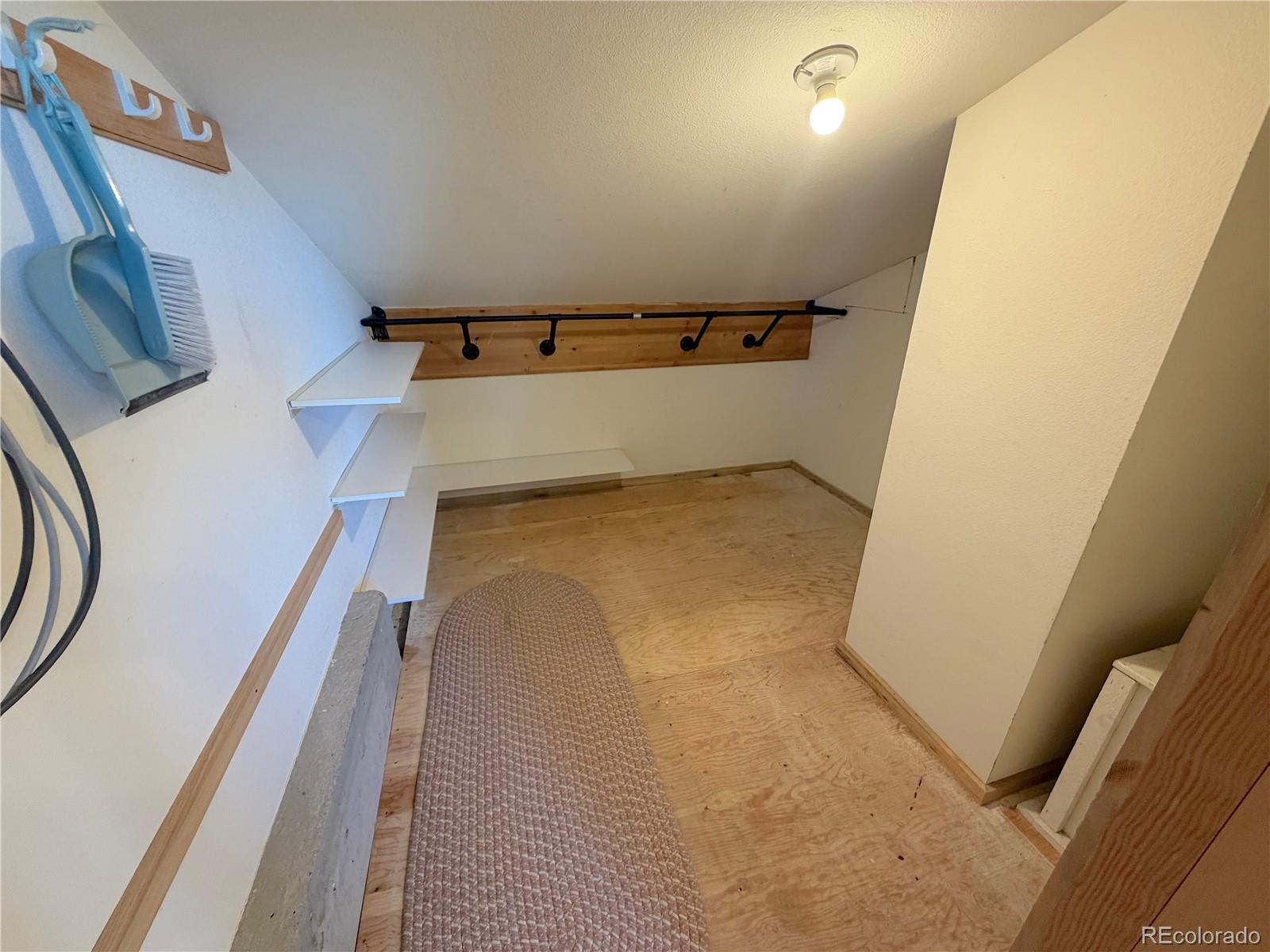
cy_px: 476
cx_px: 635
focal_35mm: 14
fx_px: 514
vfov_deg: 85.7
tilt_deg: -22.3
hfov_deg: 102.1
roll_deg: -0.2
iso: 200
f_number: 2.2
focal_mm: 2.22
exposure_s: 1/60
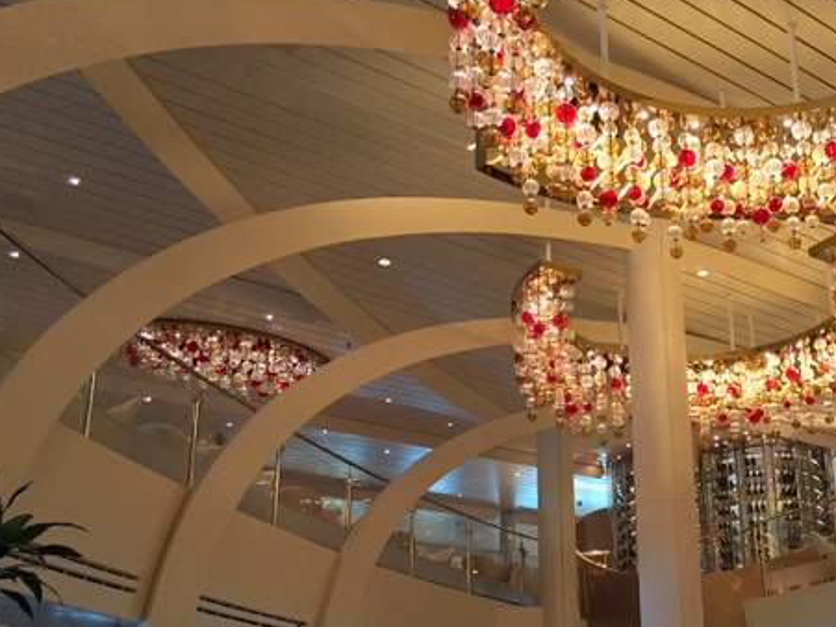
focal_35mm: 45
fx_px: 1086
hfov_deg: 41.1
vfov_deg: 32.0
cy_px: 387
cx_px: 608
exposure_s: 1/30
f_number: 2.2
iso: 50
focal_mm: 4.15
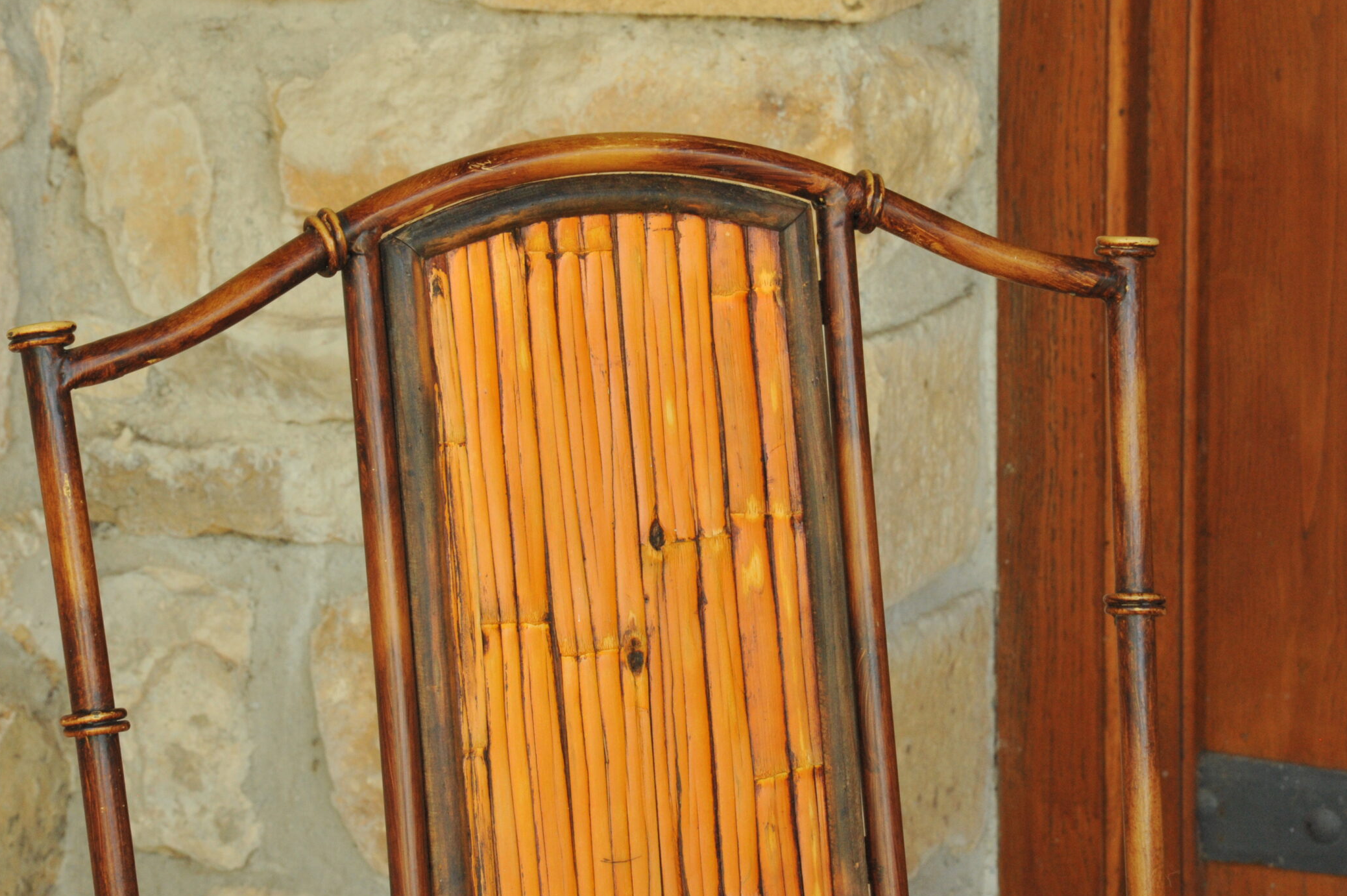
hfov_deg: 13.9
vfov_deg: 9.3
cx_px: 614
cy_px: 367
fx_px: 5534
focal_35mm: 148
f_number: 22
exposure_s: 1/30
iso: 2500
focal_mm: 120
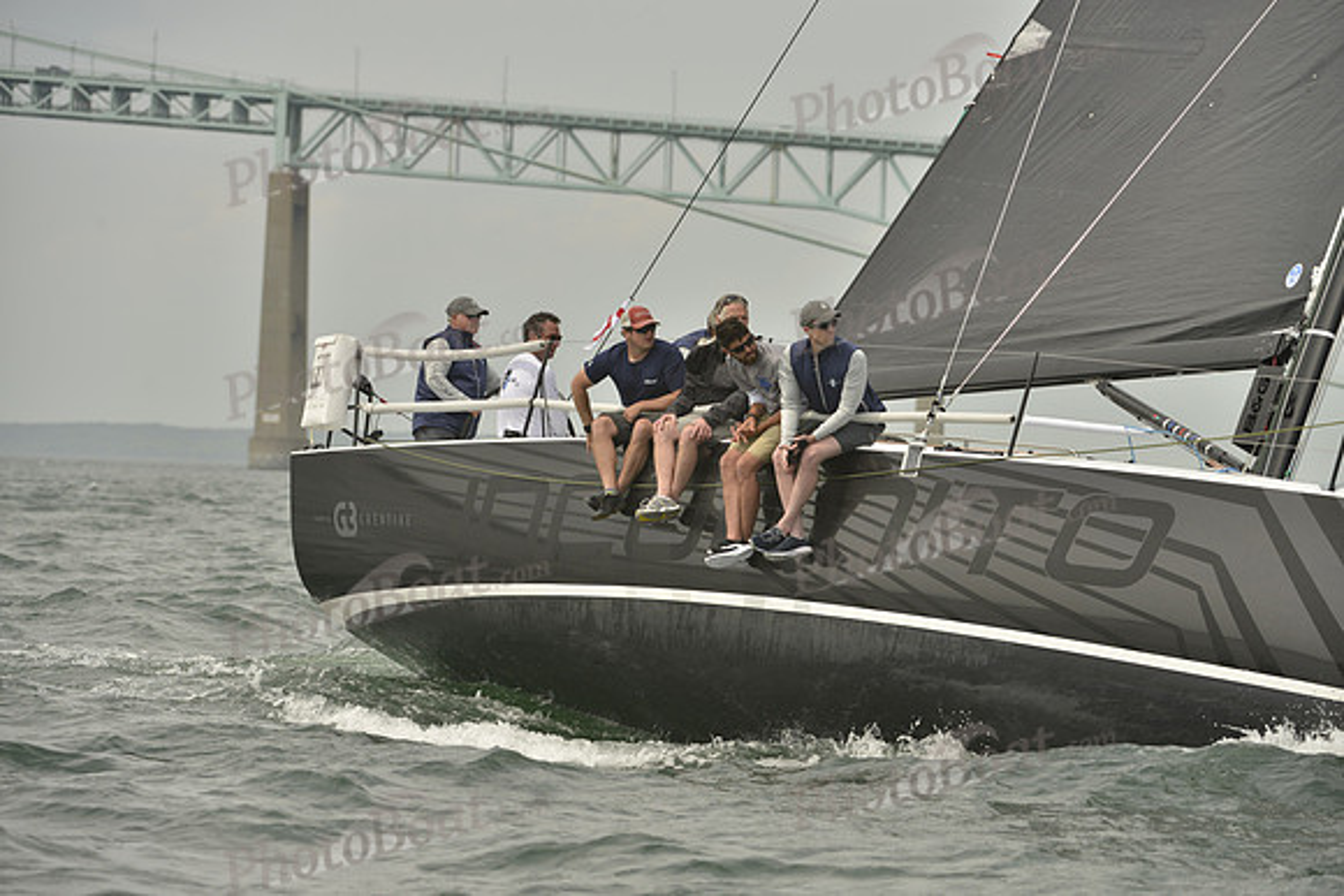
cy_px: 448
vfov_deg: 6.9
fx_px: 7468
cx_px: 672
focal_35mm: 200
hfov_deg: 10.3
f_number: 7.1
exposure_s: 1/1250
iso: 280
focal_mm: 200
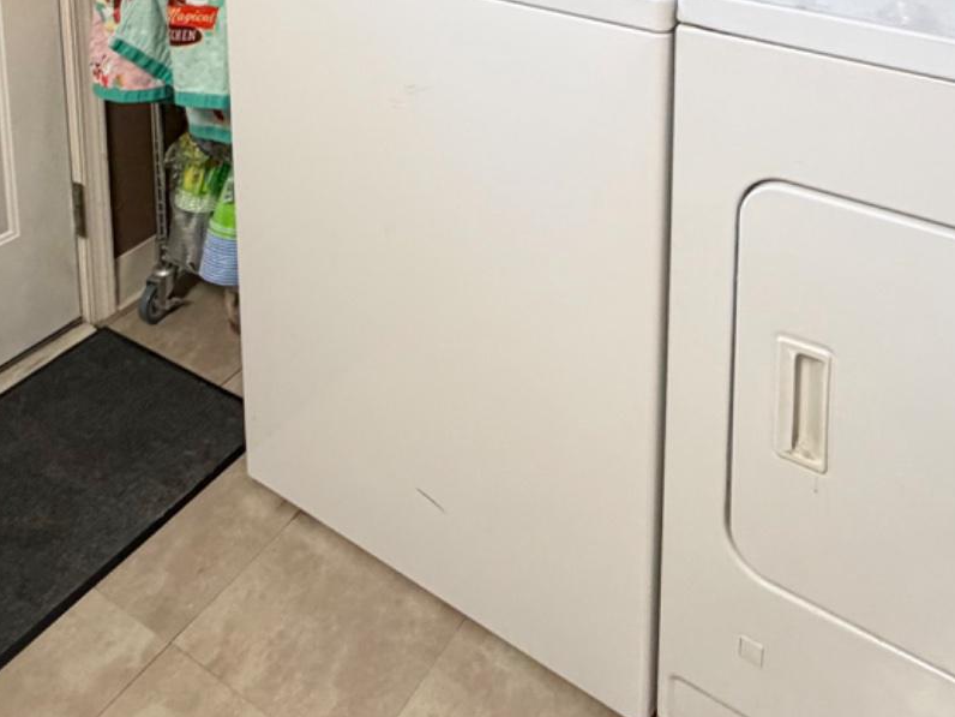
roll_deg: +0.5
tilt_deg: -8.4
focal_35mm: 36
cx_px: 511
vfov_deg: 31.9
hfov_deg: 51.3
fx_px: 993
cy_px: -175
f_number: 2.2
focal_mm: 2.22
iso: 250
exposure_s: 1/60
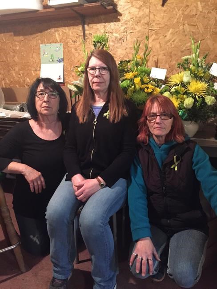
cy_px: 144
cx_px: 108
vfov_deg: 61.6
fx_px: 242
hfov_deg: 48.3
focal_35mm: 29
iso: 320
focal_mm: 4.15
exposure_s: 1/15
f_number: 2.2
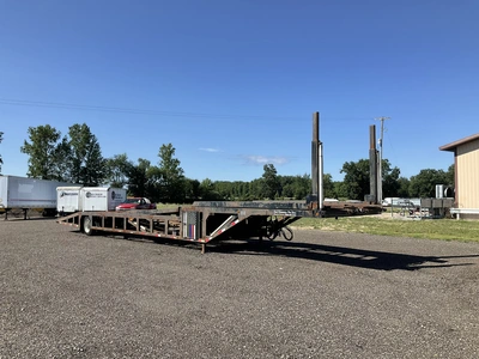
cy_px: 180
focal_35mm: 29
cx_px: 240
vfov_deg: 48.2
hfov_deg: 61.7
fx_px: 401
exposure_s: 1/1675
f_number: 1.8
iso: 25
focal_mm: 3
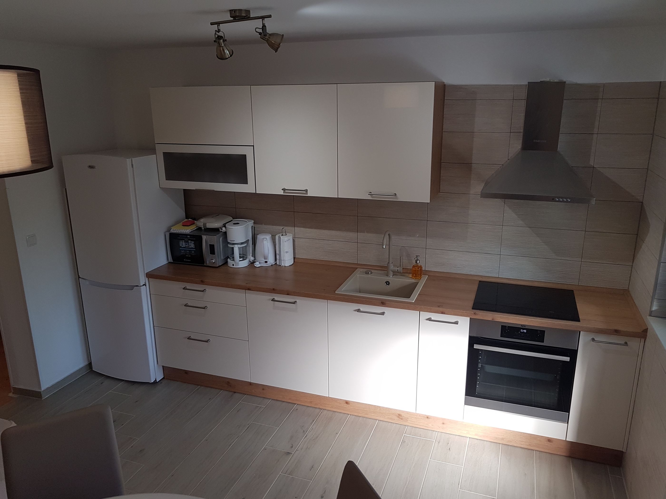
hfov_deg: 67.3
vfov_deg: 53.1
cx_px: 333
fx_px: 500
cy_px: 250
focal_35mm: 26
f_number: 1.7
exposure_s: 1/100
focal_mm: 4.2
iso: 64
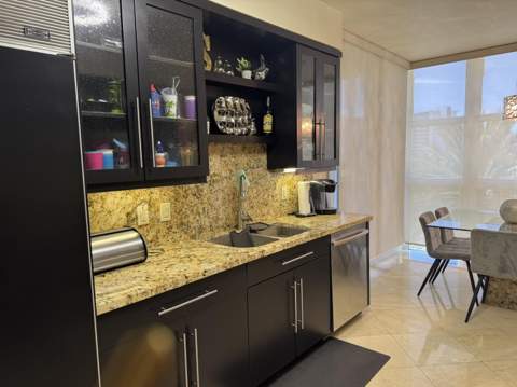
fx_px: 358
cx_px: 258
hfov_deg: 71.7
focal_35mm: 24
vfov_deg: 56.7
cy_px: 194
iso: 125
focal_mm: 6.76
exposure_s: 1/60
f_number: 1.78
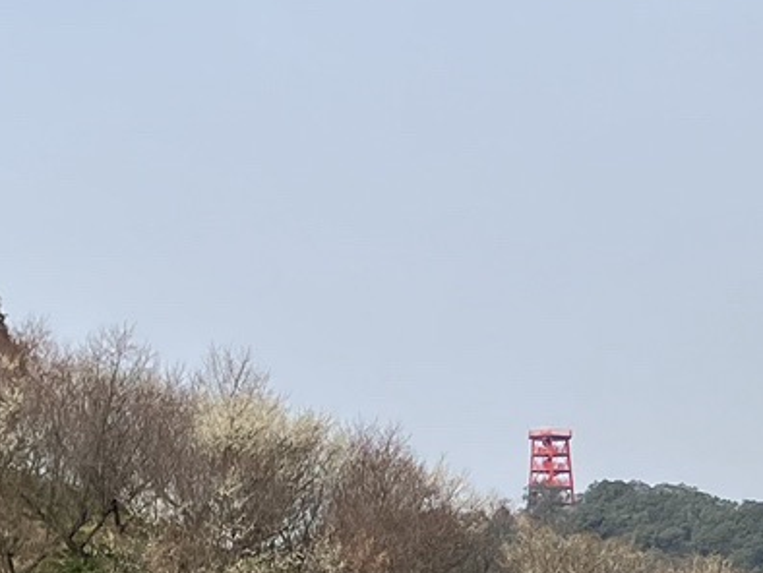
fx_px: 3132
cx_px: 897
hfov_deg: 13.5
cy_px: 772
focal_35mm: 142
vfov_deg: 10.2
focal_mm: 3.99
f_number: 1.8
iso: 32
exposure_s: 1/1799
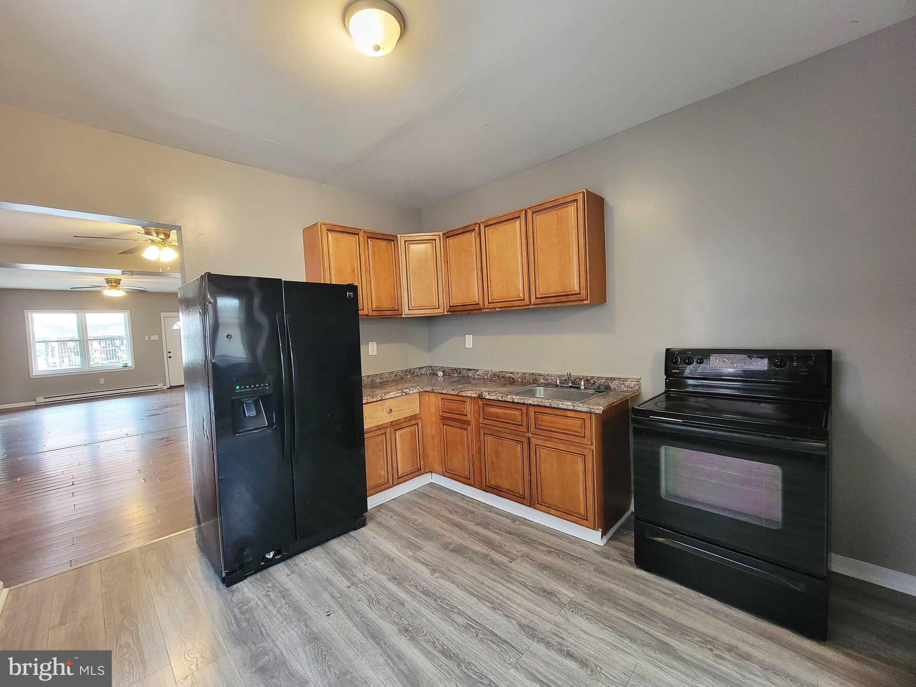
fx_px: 344
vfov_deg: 89.9
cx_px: 458
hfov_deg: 106.2
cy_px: 344
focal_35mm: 13
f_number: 2.2
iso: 400
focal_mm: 2.2
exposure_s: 1/30
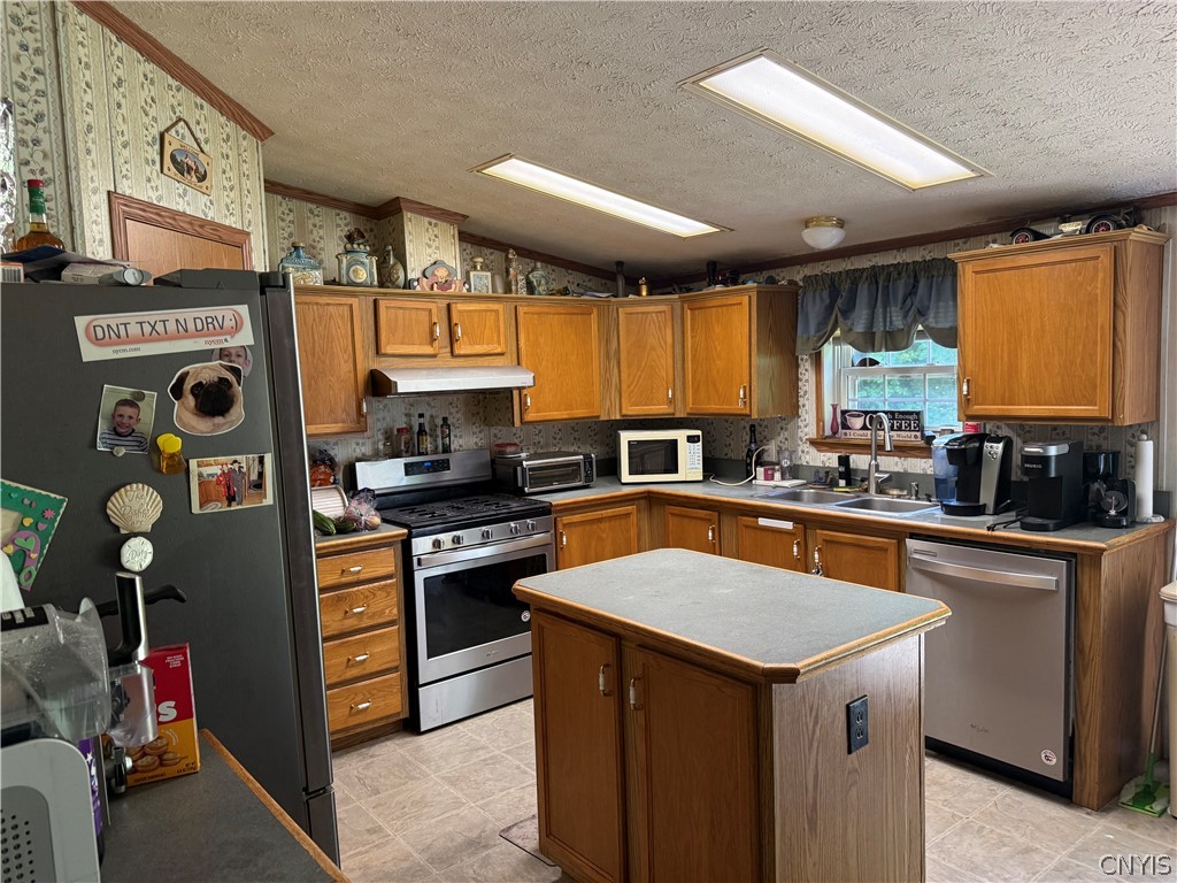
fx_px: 816
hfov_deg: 71.6
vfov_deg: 56.8
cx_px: 588
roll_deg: +1.4
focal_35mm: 24
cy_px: 442
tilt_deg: -4.3
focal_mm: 6.76
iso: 320
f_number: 1.78
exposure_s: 1/120
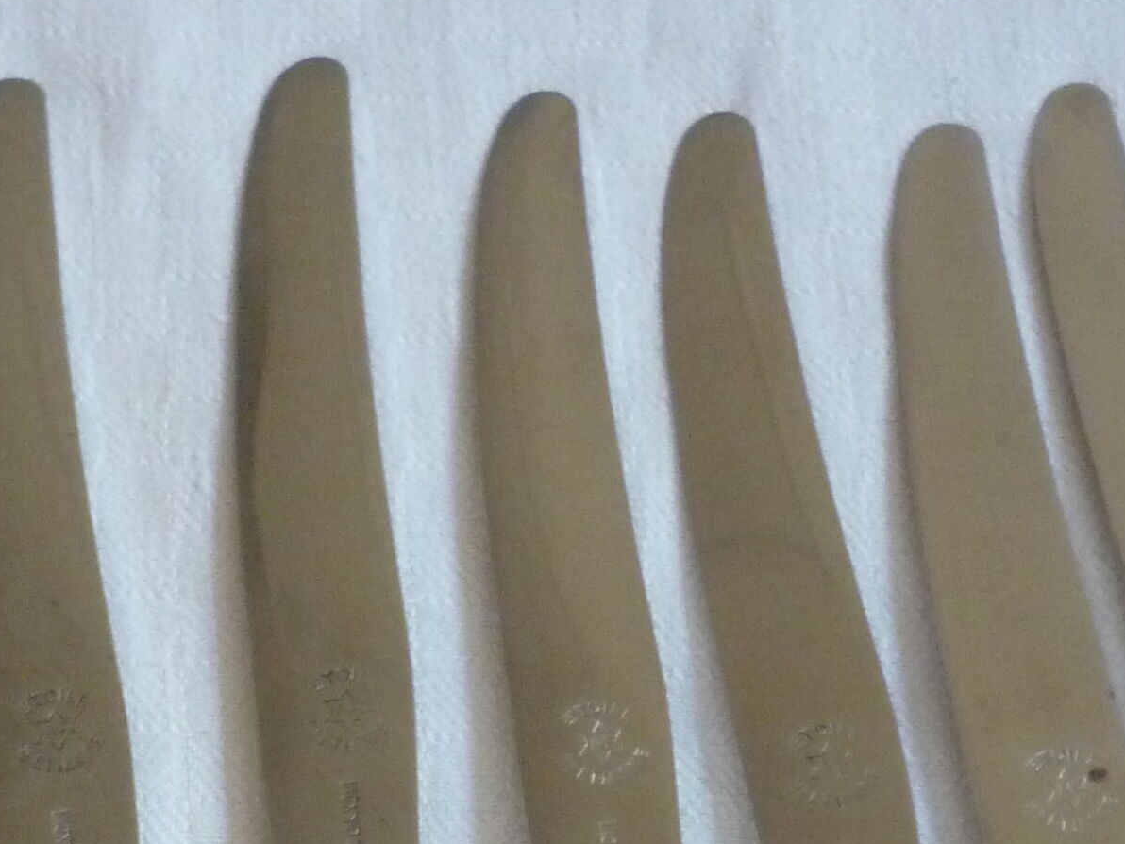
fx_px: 3282
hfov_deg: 19.1
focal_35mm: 101
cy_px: 1135
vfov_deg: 14.0
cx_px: 143
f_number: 2.8
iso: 320
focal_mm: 5.5
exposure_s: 1/30
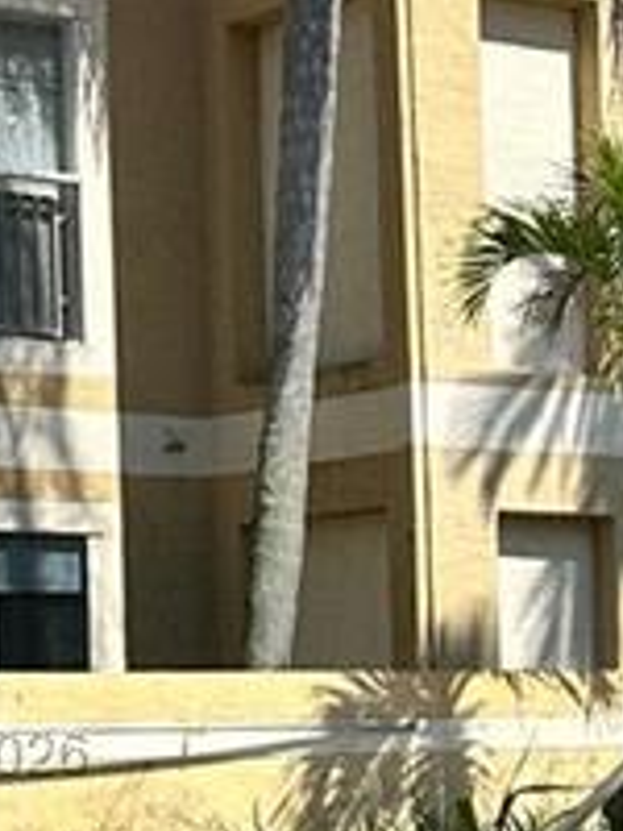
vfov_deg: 13.6
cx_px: 1184
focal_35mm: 144
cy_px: 756
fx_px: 3456
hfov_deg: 9.7
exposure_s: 1/6211
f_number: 1.78
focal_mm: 6.86
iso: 80
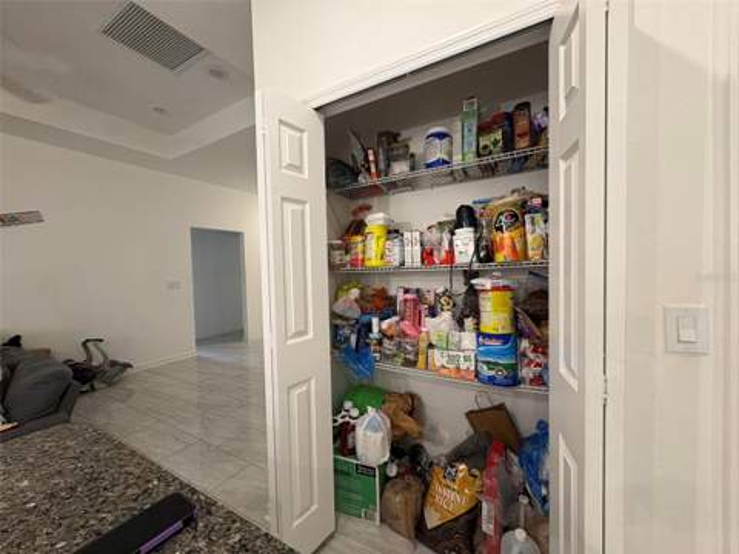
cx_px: 370
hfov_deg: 102.1
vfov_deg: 85.7
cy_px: 277
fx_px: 299
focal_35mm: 14
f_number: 2.2
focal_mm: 2.22
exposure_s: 1/60
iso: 200
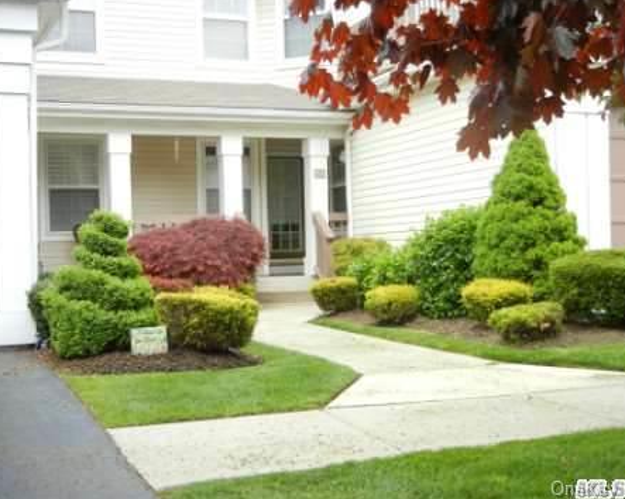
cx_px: 330
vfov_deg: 27.6
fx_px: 1017
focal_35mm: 55
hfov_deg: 34.2
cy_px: 248
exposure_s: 1/228
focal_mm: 9.3
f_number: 3.9
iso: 160
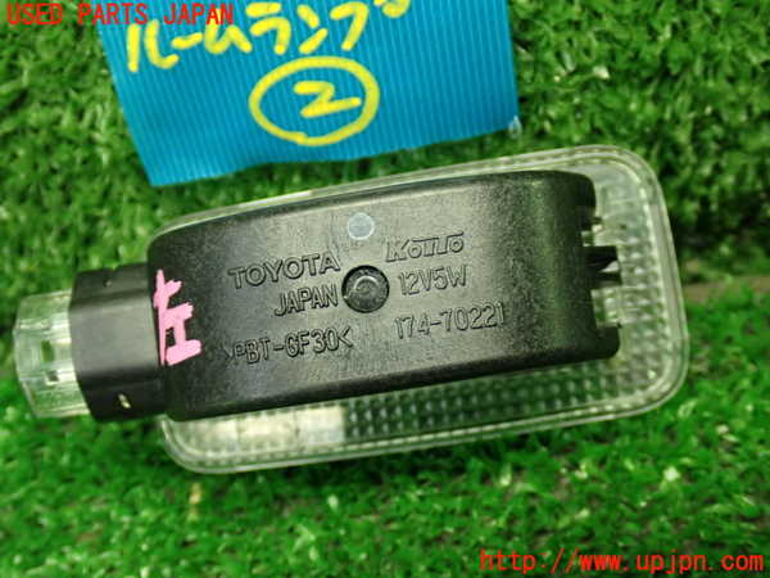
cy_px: 289
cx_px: 385
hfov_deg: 40.4
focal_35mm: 47
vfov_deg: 30.9
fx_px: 1045
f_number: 3.1
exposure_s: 1/50
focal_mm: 8.4
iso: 800
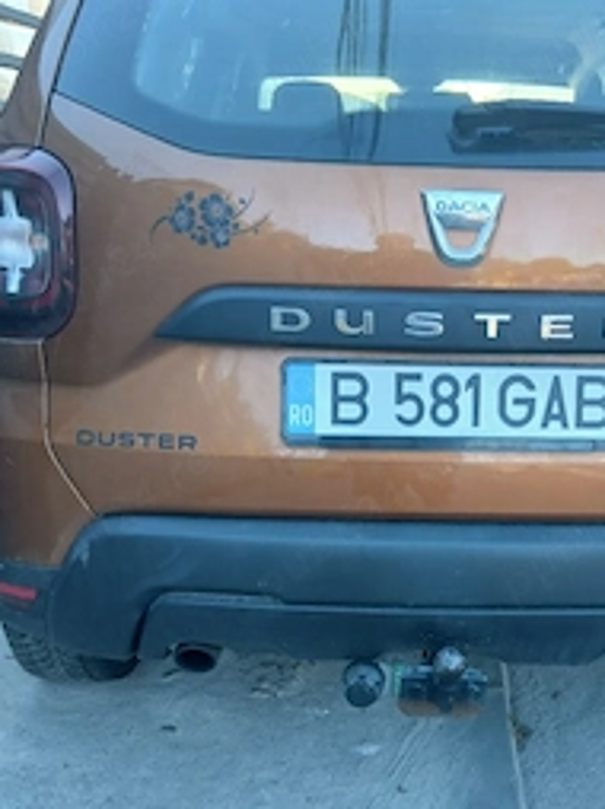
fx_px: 957
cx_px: 420
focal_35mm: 41
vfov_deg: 44.9
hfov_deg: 34.6
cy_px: 561
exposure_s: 1/50.3
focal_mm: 3.98
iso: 50
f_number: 1.8
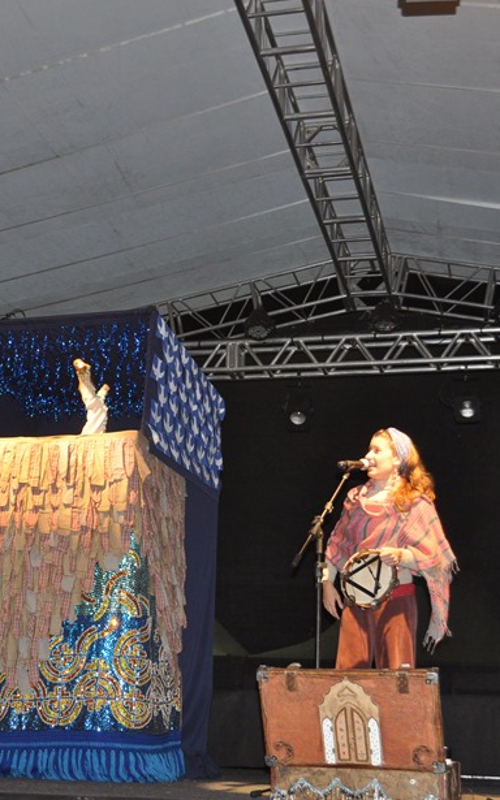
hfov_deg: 23.0
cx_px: 168
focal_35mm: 56
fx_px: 1222
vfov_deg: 36.3
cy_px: 402
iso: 640
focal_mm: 24
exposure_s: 1/60
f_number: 4
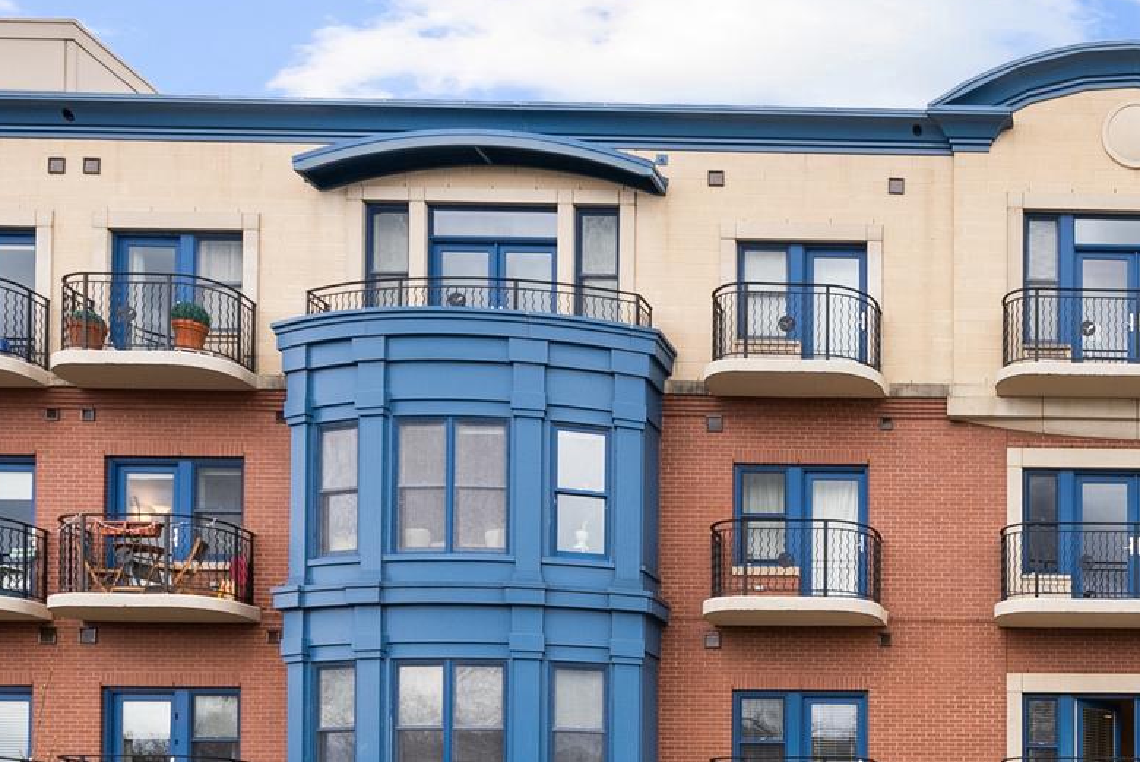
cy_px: 865
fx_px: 1331
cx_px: 1177
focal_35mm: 42
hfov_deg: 39.9
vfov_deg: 28.6
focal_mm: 16
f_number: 8
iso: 320
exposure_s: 1/100
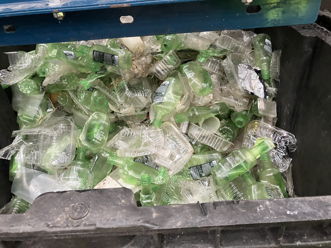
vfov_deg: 49.7
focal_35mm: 28
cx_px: 166
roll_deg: +5.2
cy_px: 124
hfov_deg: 63.4
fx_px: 268
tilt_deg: -35.0
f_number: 1.8
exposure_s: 1/43
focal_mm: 3.99
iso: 320
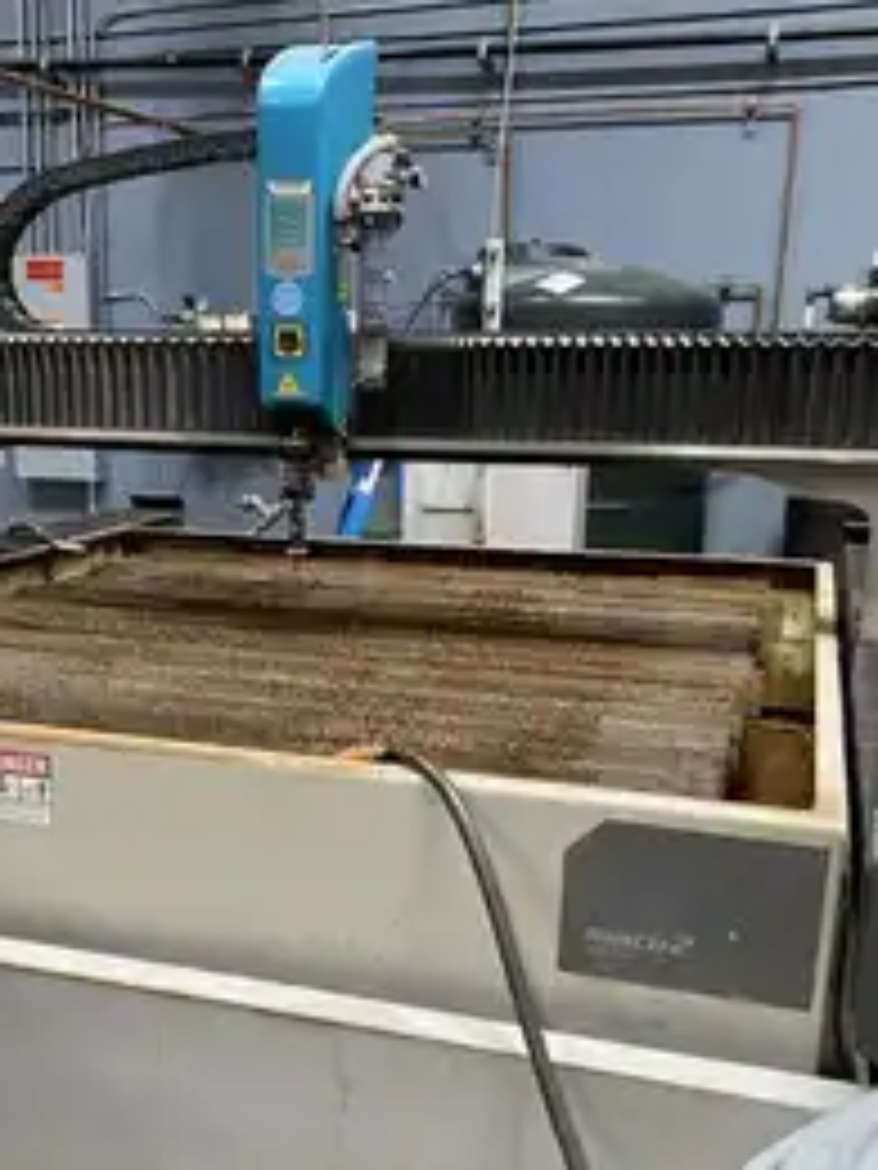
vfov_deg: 46.5
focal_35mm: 40
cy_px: 716
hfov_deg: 35.7
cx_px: 306
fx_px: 1353
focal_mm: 4.2
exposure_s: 1/72
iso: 125
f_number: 1.8
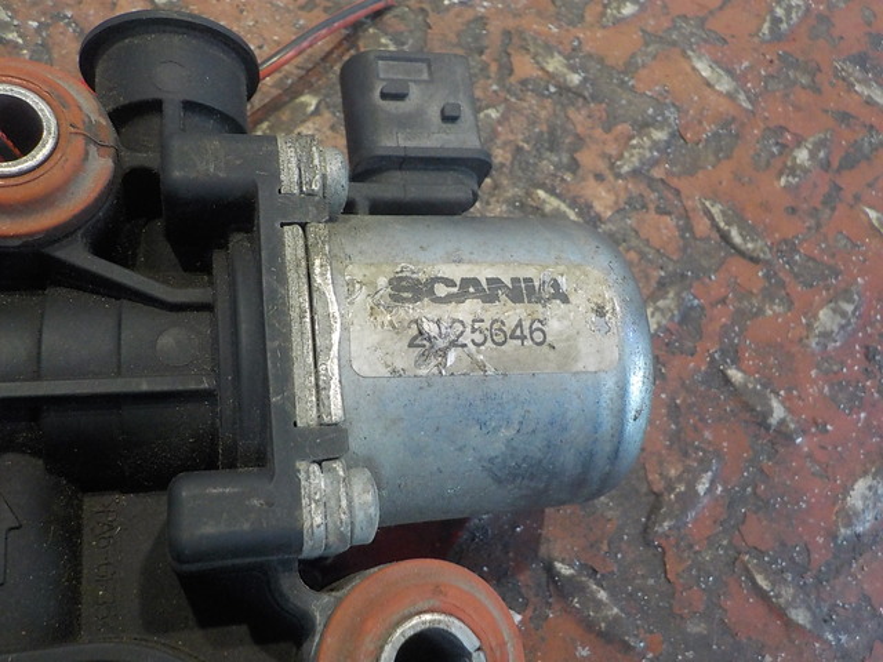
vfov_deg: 46.8
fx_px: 765
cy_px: 331
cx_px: 442
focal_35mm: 30
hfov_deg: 60.0
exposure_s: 1/30
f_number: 3.3
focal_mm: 4.1
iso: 360
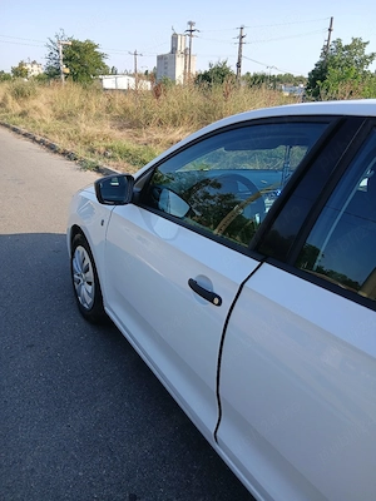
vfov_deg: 67.3
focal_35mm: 26
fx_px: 377
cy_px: 250
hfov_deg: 53.1
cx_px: 188
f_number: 1.8
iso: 20
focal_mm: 3.98
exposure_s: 1/227
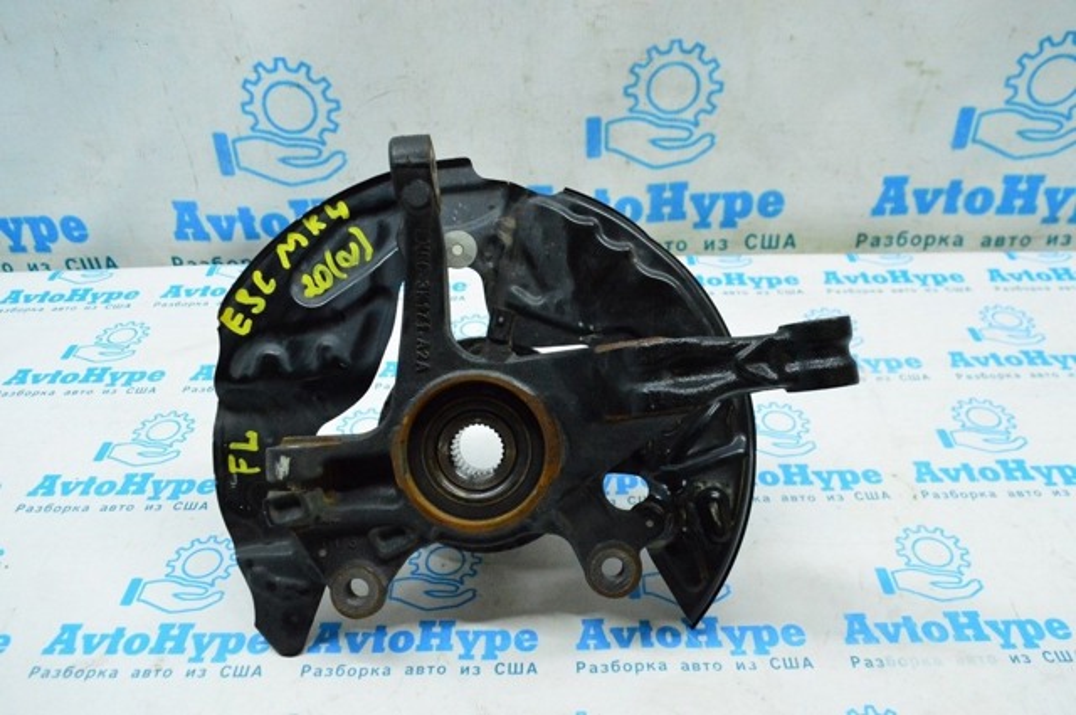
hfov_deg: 62.0
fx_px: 896
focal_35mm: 30
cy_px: 358
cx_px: 538
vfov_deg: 43.5
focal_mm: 20
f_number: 6.3
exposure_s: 1/320
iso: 6400
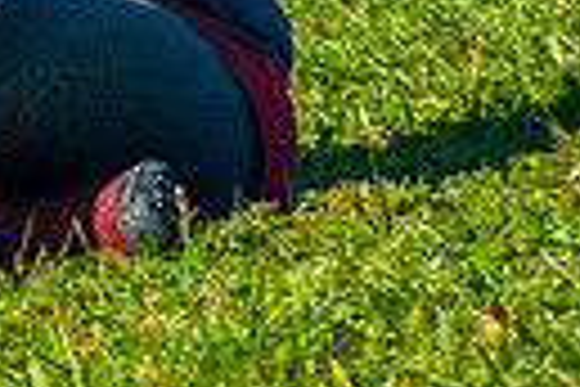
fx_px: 11196
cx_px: -513
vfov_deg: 2.0
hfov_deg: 3.0
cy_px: -119
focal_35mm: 695
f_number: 10
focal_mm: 155
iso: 100
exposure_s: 1/400
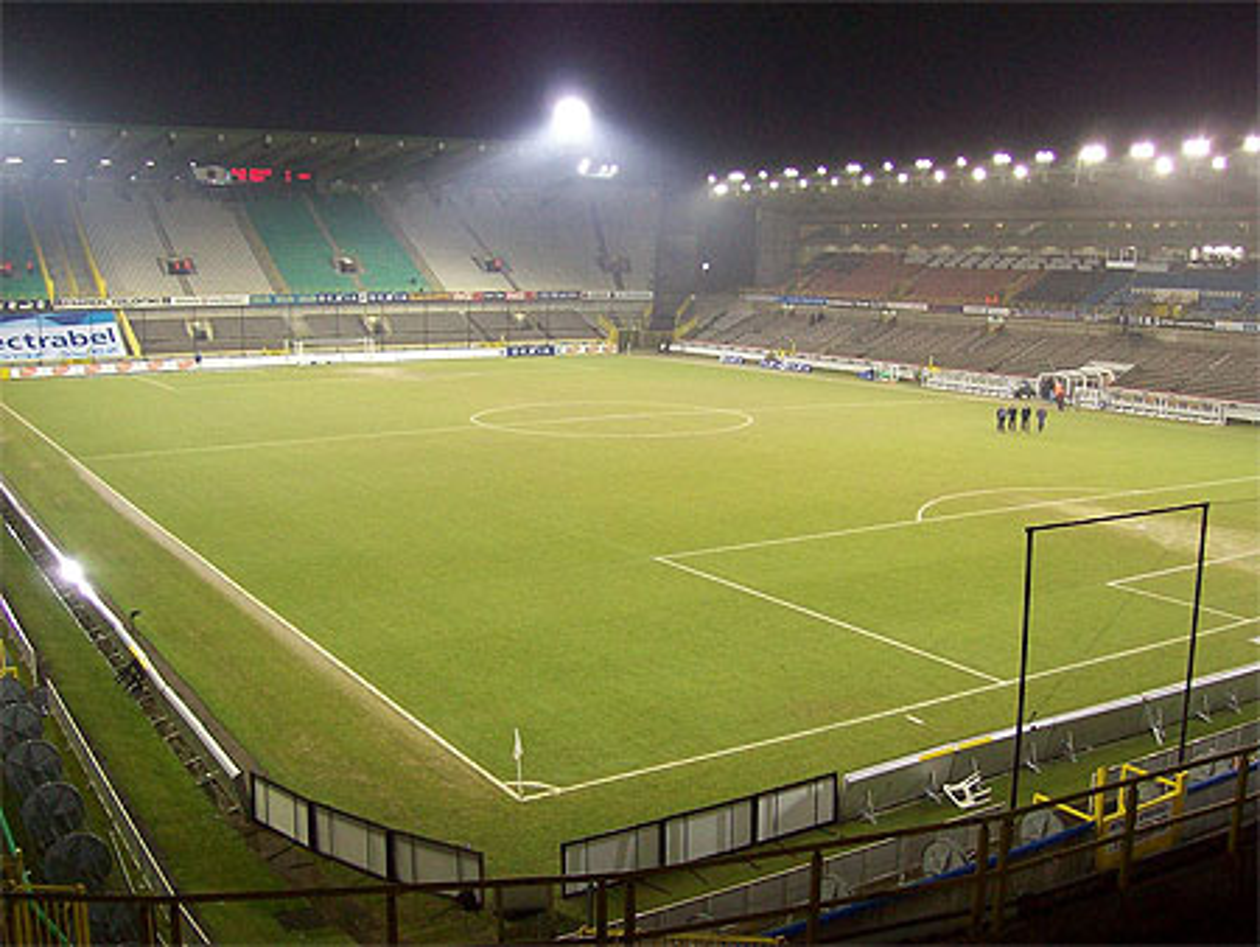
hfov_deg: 51.3
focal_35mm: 36
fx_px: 1311
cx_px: 630
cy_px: 474
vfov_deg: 39.7
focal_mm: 6
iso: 160
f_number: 2.7
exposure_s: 1/53.9
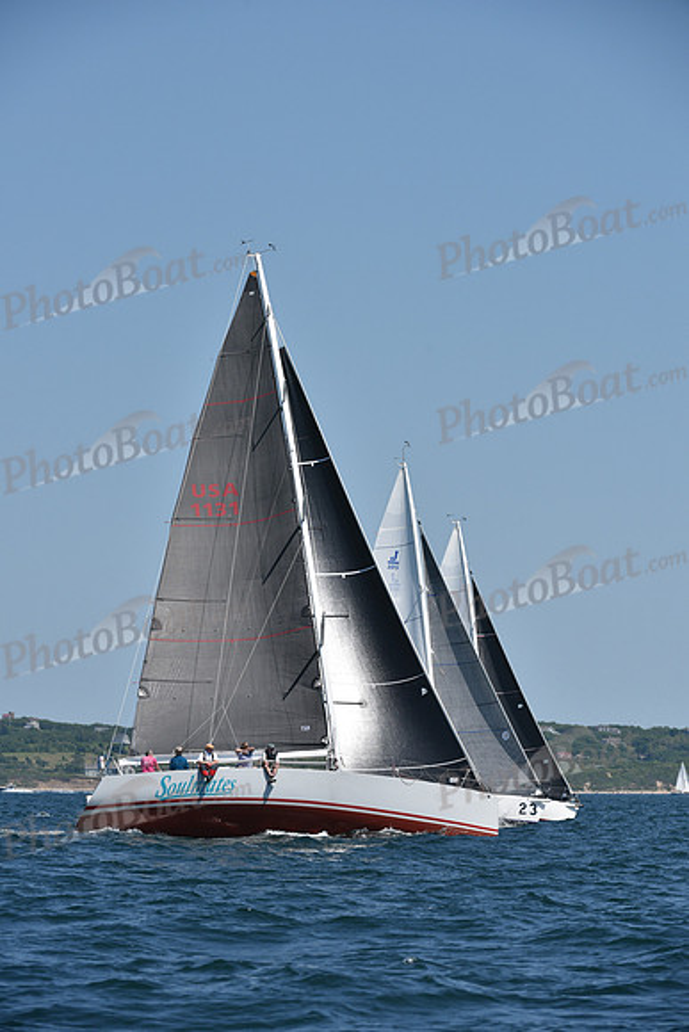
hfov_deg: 6.9
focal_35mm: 200
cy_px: 516
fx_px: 5738
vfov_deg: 10.3
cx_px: 344
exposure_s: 1/1600
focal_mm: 200
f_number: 8
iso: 320
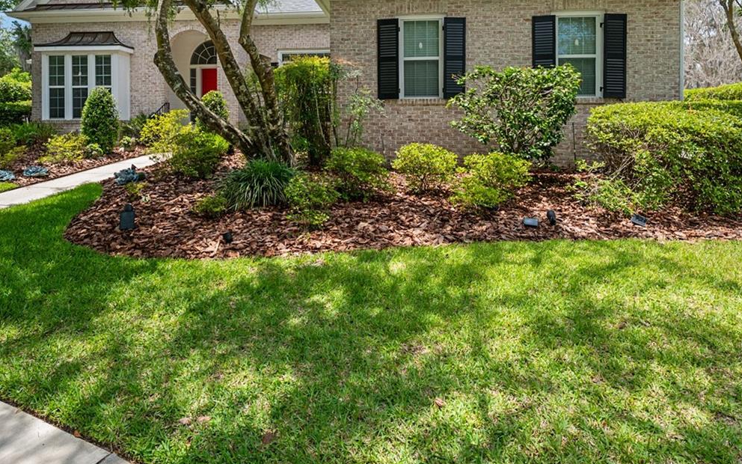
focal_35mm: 23
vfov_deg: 50.6
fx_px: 465
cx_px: 358
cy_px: 110
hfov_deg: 77.1
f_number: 7.1
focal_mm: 14
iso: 500
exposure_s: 1/500
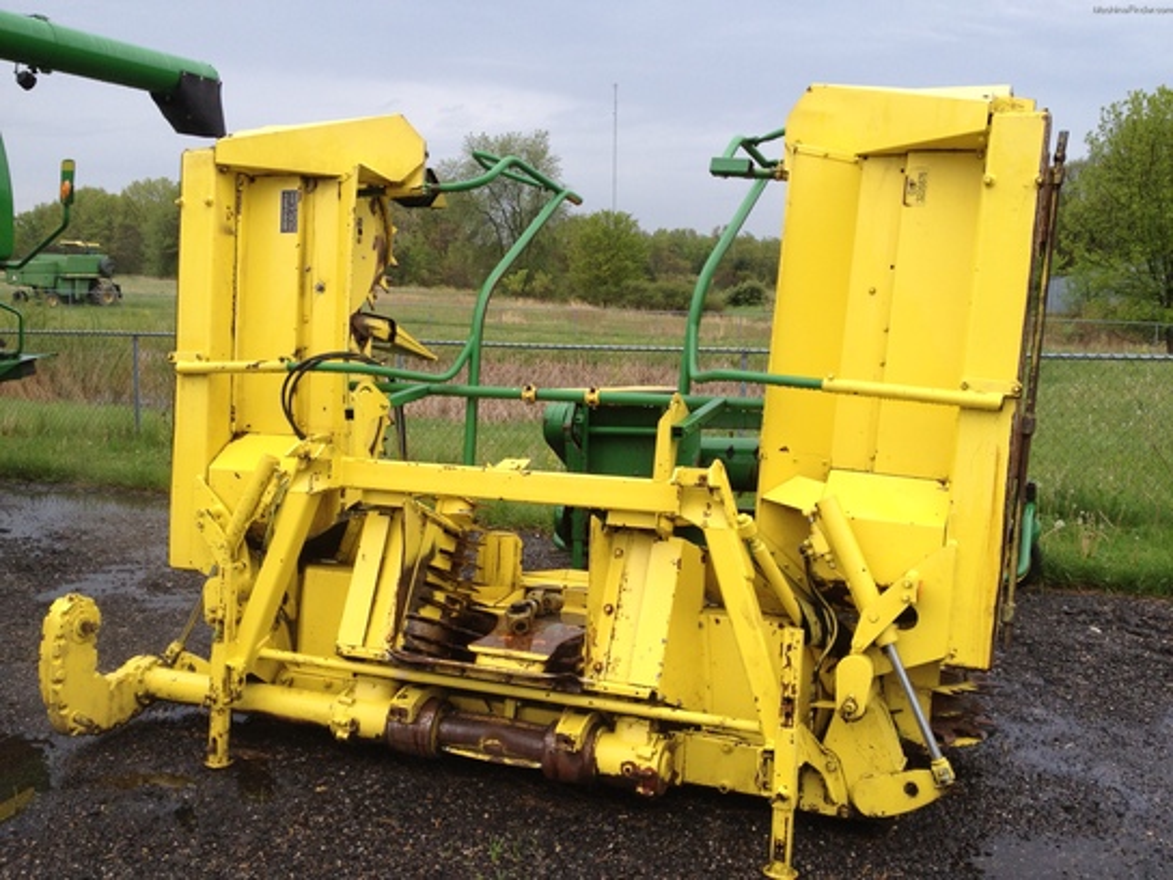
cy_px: 440
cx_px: 586
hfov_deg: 52.6
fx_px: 1186
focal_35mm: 35
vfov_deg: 40.7
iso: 64
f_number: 2.4
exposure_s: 1/541
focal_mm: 4.28
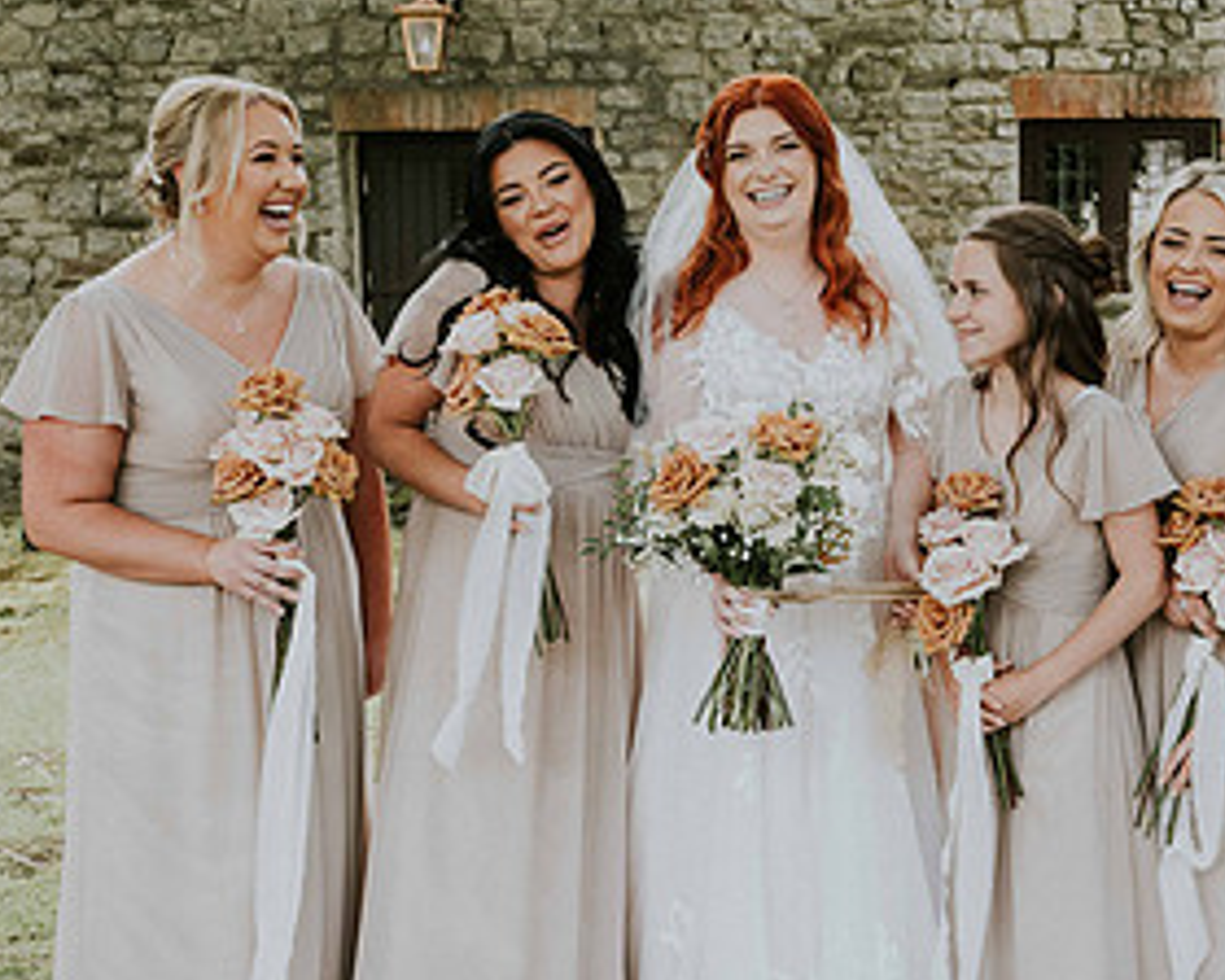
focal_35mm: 57
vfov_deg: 26.7
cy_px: 449
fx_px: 2067
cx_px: 754
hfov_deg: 32.9
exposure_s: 1/1000
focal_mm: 24
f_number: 2.8
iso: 500
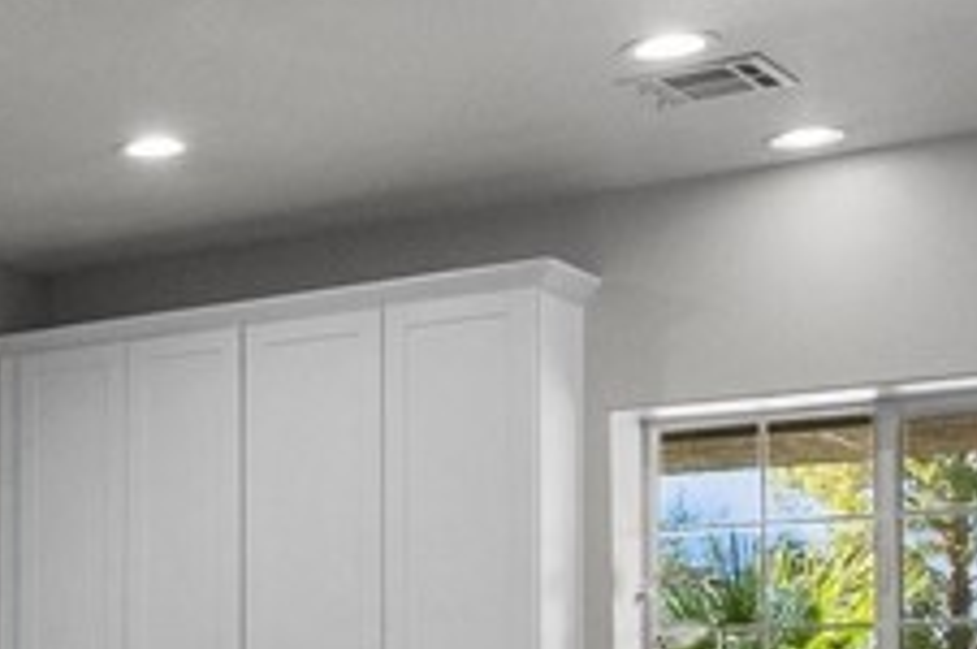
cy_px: 770
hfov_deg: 23.3
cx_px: -305
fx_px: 2087
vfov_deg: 16.9
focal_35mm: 77
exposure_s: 1/4
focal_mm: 16
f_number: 8
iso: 2000
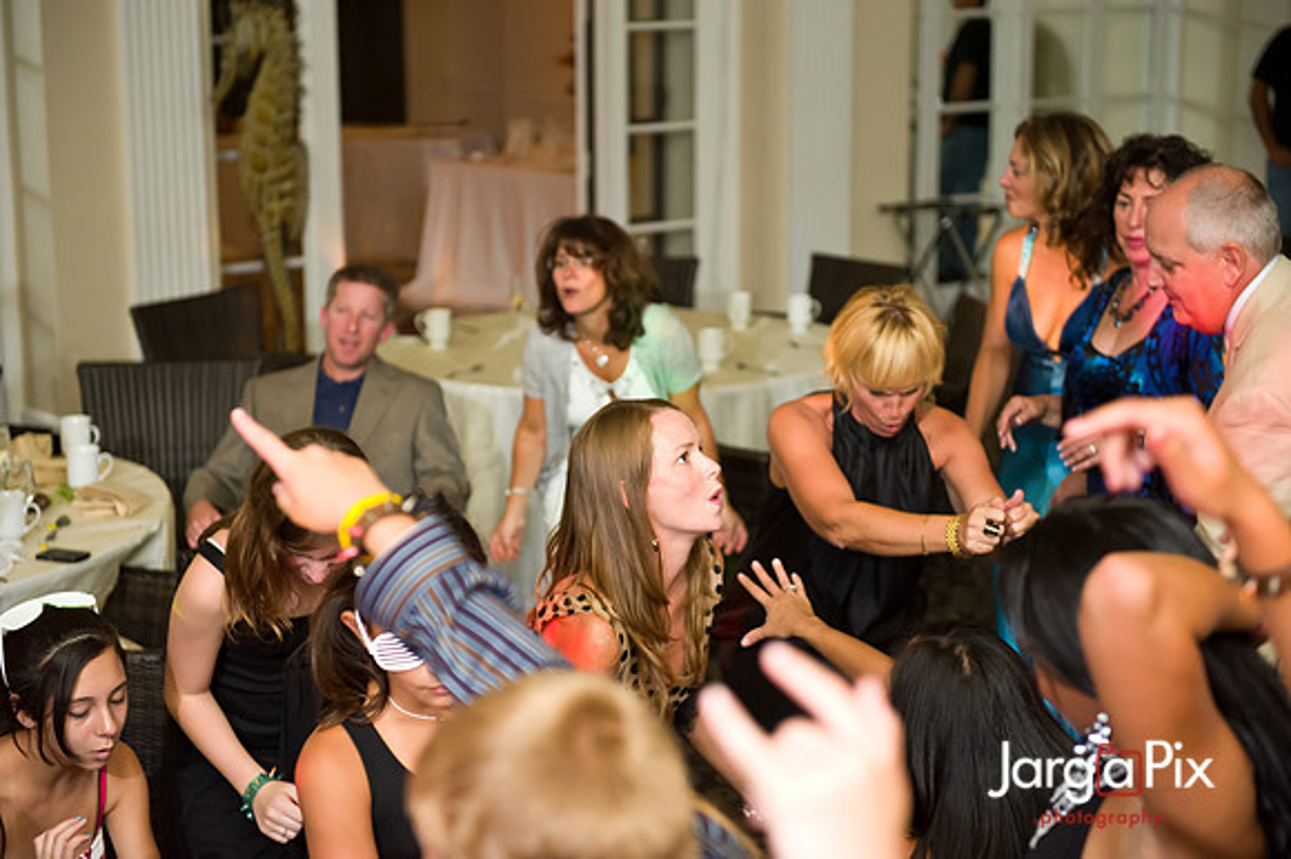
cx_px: 646
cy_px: 430
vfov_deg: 19.4
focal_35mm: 70
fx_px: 2509
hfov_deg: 28.9
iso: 1600
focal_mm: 70
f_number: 3.2
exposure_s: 1/125
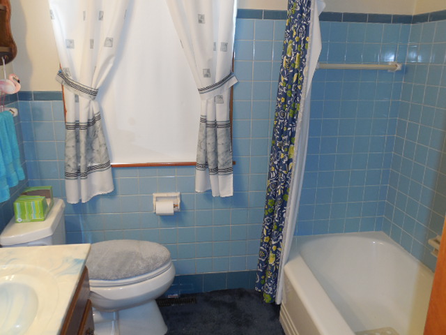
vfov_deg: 46.8
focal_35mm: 30
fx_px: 387
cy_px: 168
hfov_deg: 60.0
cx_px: 223
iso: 200
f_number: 3.8
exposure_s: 1/25
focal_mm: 5.3
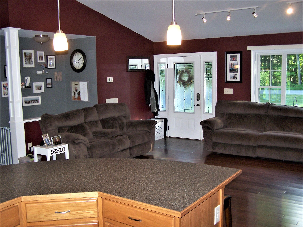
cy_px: 114
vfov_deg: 37.7
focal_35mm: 38
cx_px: 152
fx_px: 333
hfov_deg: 49.0
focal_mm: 6.3
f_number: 2.8
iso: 140
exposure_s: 1/60
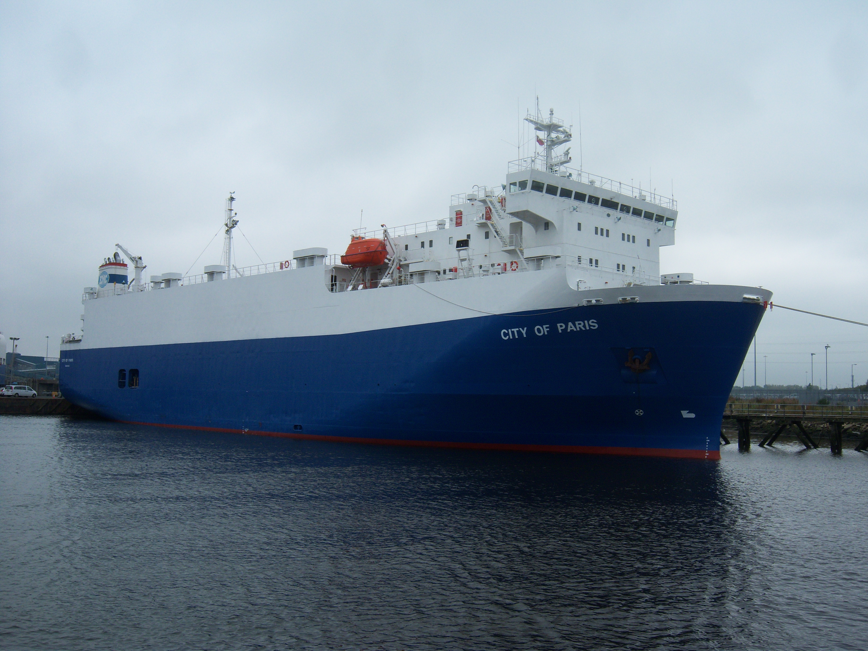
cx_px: 434
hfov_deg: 51.4
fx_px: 903
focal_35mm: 36
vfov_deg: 39.7
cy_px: 326
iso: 80
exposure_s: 1/400
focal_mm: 7.5
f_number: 4.8
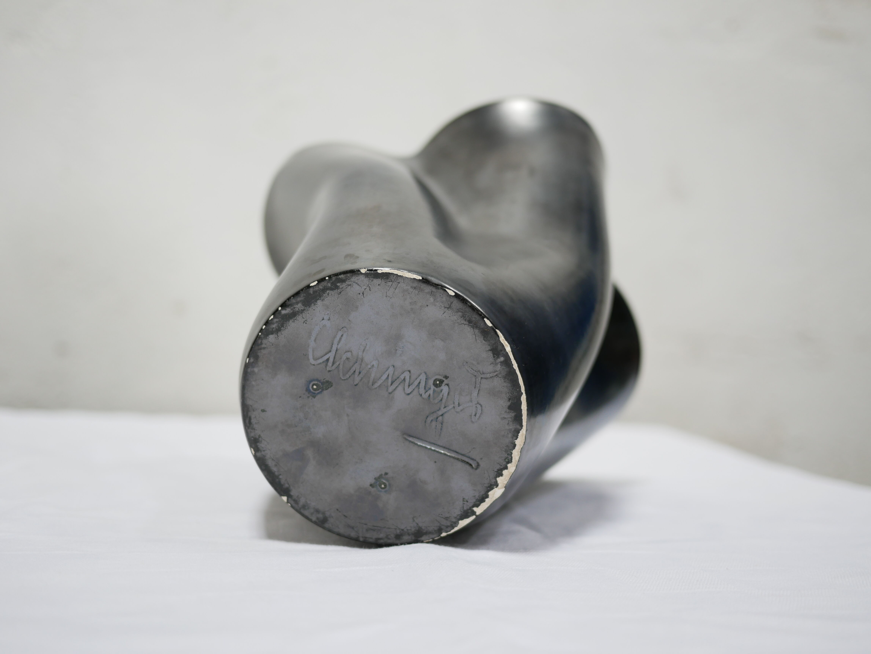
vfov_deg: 36.0
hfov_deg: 46.8
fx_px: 1007
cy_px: 327
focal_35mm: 40
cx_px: 436
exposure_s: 1/80
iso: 200
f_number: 1.7
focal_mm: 20
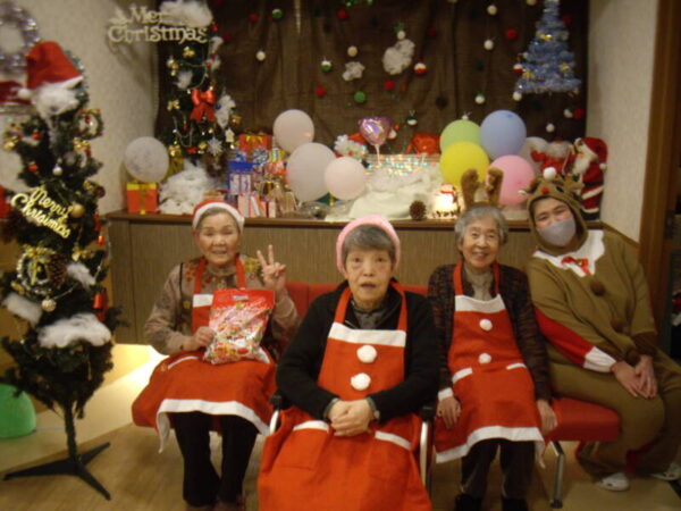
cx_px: 340
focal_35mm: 38
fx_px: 748
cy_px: 256
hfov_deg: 49.0
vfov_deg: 37.7
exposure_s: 1/40
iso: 400
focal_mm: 7.9
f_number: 2.8
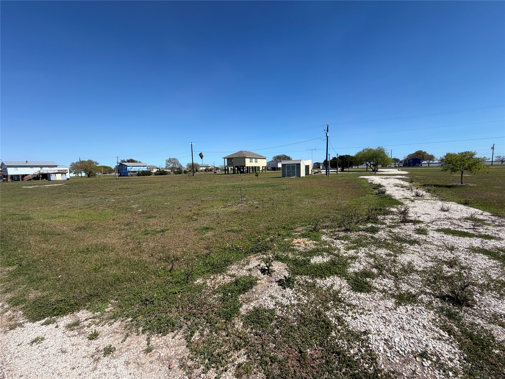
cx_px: 252
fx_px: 204
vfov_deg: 85.7
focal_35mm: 14
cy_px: 190
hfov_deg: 102.1
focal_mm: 2.22
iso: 20
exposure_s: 1/985
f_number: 2.2
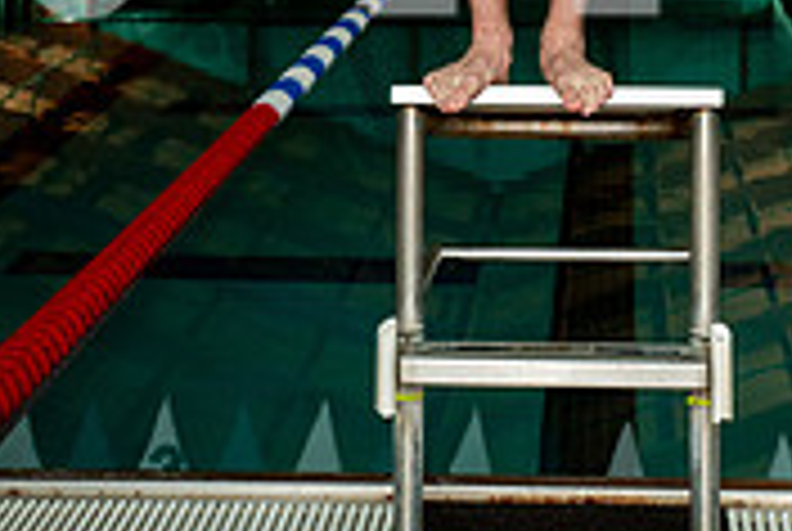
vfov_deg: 12.8
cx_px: 531
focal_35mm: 97
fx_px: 2138
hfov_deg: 20.9
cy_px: -436
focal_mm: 38
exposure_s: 1/200
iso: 800
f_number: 7.1
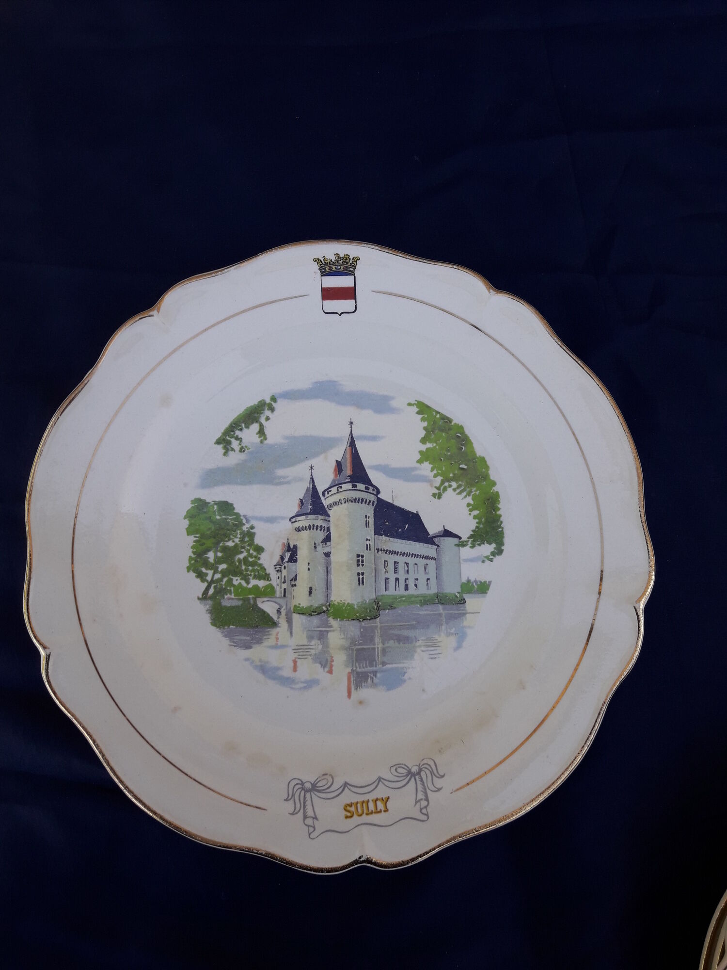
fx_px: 784
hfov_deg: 49.7
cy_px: 485
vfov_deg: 63.4
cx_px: 364
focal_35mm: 28
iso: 40
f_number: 1.9
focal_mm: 3.7
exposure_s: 1/272
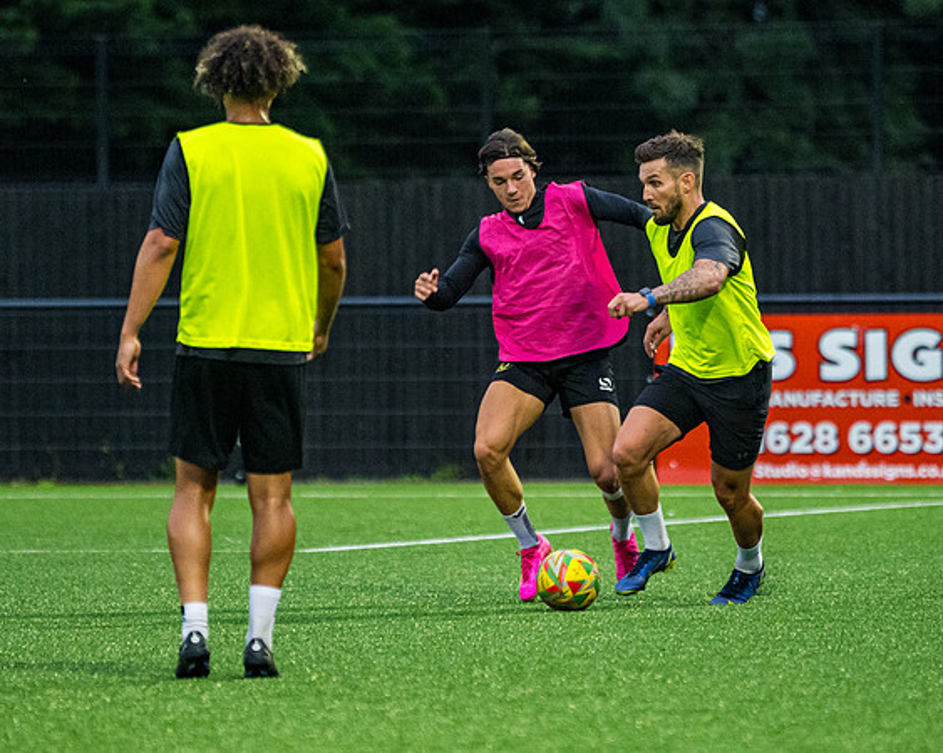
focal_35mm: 447
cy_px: 425
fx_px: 12464
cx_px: 571
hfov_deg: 4.3
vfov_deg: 3.5
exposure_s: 1/500
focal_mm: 200
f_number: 2.8
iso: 2000
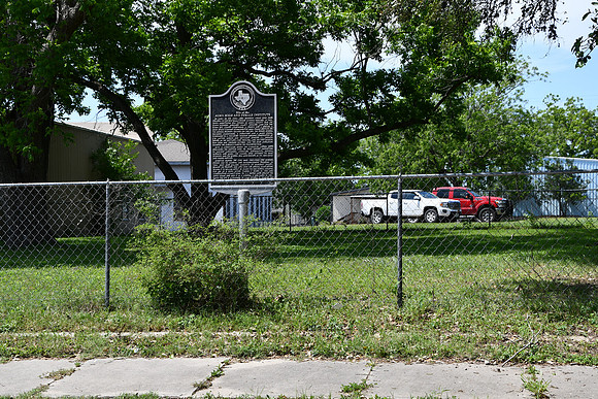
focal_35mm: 63
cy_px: 200
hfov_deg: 31.9
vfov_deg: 21.6
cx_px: 299
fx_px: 1047
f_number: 8
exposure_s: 1/250
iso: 125
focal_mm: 42
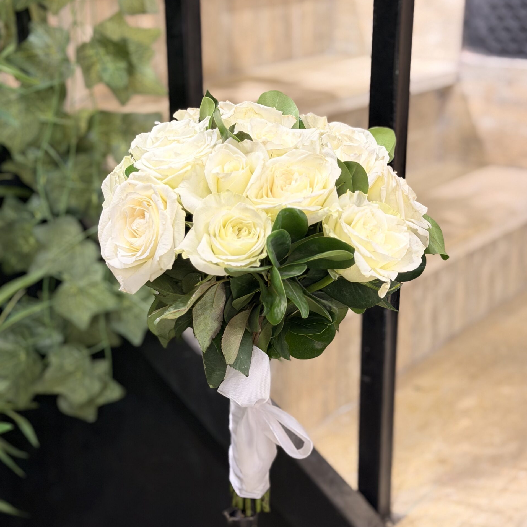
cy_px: 244
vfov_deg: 30.0
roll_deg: +0.9
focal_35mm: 57
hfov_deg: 30.0
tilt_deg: -18.7
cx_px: 264
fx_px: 982
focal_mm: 6.76
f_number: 1.78
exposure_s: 1/50
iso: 200
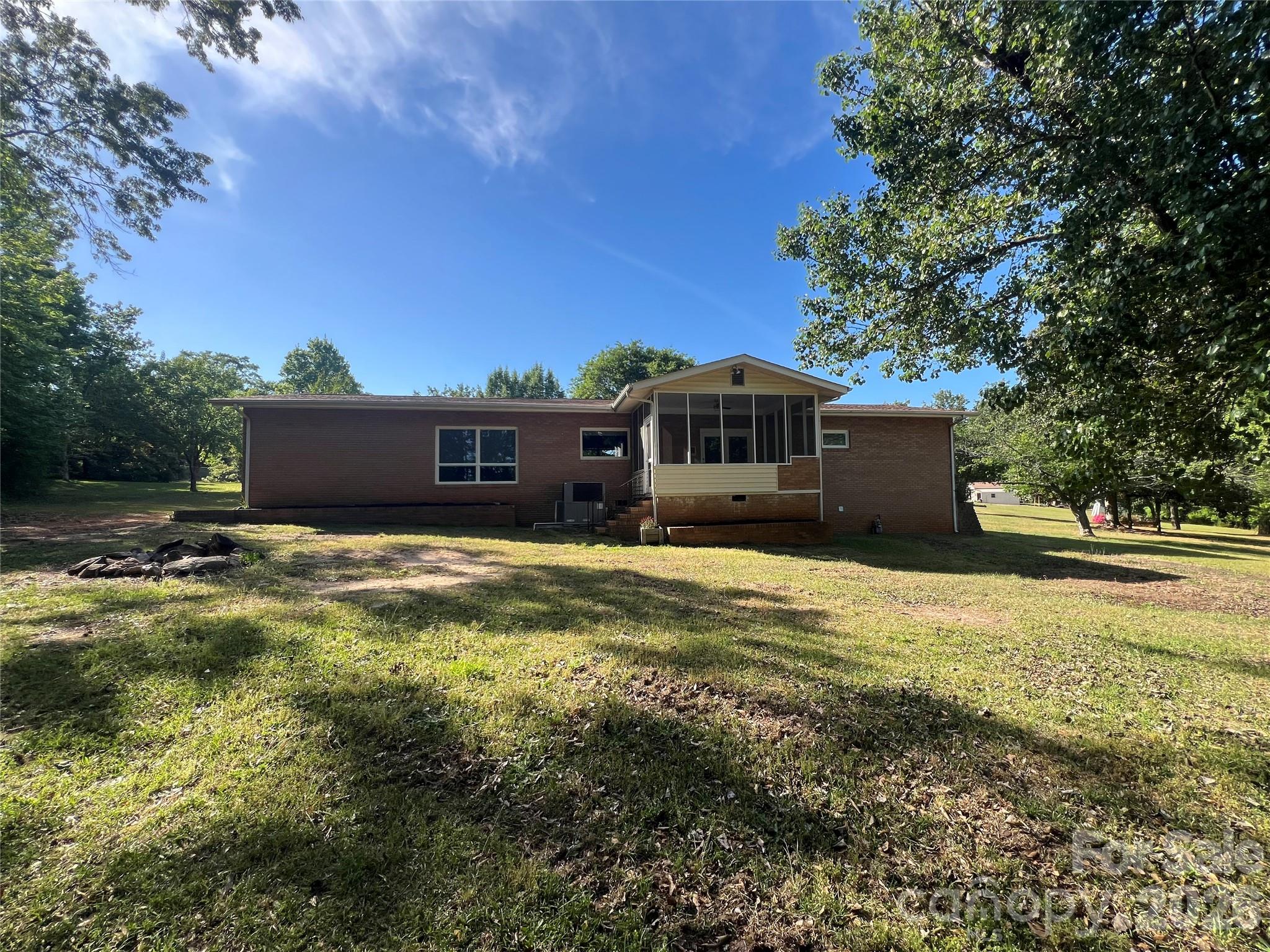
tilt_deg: +3.1
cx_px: 635
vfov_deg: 89.9
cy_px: 476
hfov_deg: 106.2
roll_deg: +0.7
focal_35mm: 13
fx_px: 477
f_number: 1.8
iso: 32
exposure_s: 1/708
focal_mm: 1.57
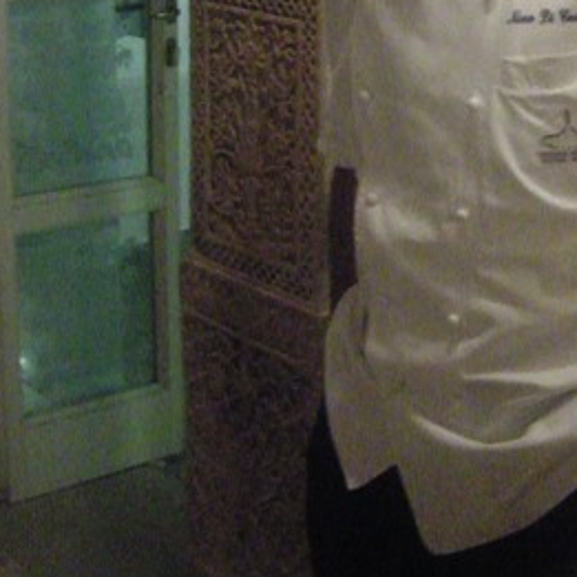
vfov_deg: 21.7
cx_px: 482
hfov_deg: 21.8
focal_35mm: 78
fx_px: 1471
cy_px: 53
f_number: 2.7
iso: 1600
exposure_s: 1/30
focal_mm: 7.5
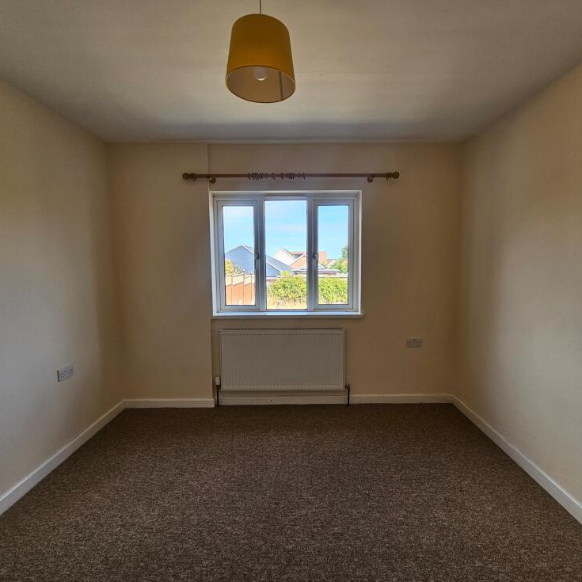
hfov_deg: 87.4
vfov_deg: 87.4
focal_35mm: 16
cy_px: 291
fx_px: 304
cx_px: 301
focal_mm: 2.2
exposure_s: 1/96.9
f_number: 2.2
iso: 50
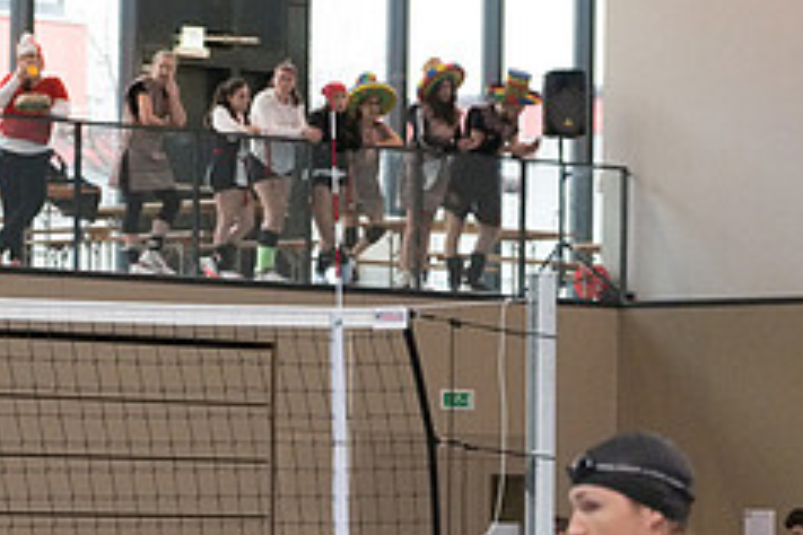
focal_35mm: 220
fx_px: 4907
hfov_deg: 9.3
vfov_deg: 6.2
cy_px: 583
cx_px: 167
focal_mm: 50
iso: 6400
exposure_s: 1/400
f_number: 2.8
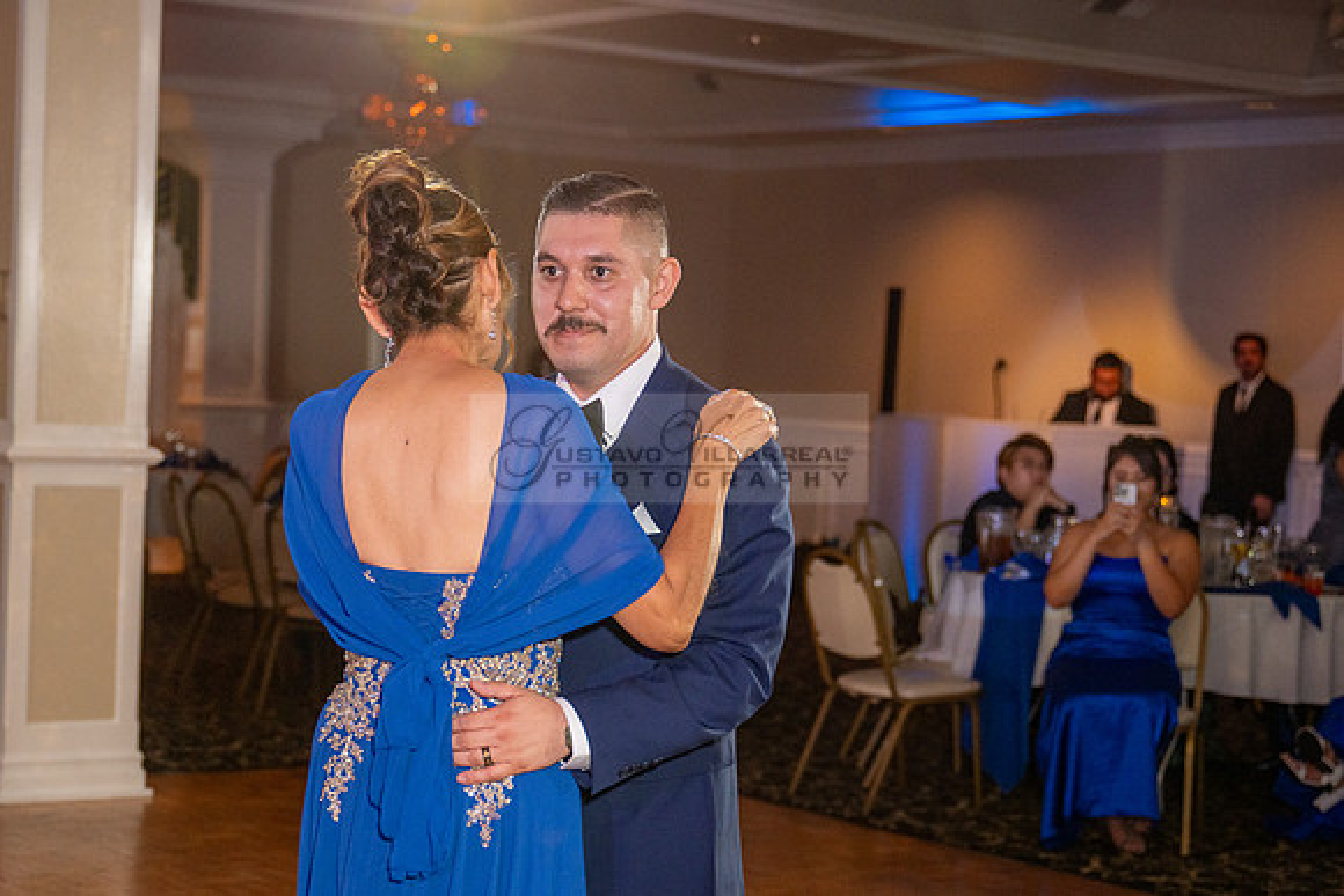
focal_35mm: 72
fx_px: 2689
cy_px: 588
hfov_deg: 28.0
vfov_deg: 18.9
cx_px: 535
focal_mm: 52
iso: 640
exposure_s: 1/160
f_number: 3.2
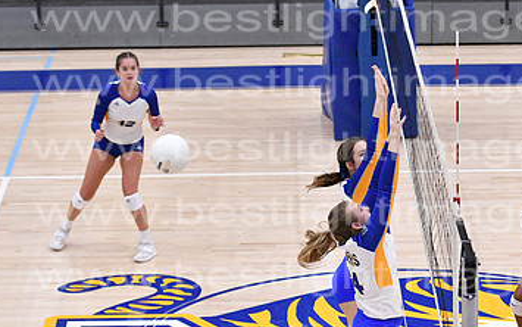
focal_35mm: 175
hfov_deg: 11.9
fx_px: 2490
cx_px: 371
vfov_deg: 7.5
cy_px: 247
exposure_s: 1/1000
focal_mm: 70
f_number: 3.2
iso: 6400
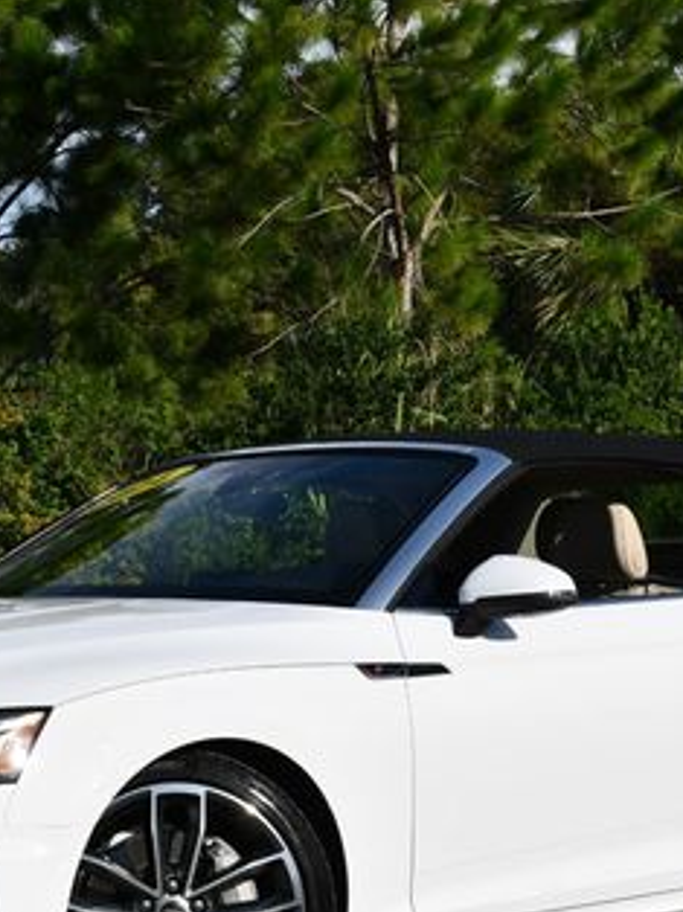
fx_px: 2898
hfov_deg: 13.4
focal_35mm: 110
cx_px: 256
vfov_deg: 17.9
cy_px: 558
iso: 100
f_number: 9
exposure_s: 1/320
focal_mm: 28
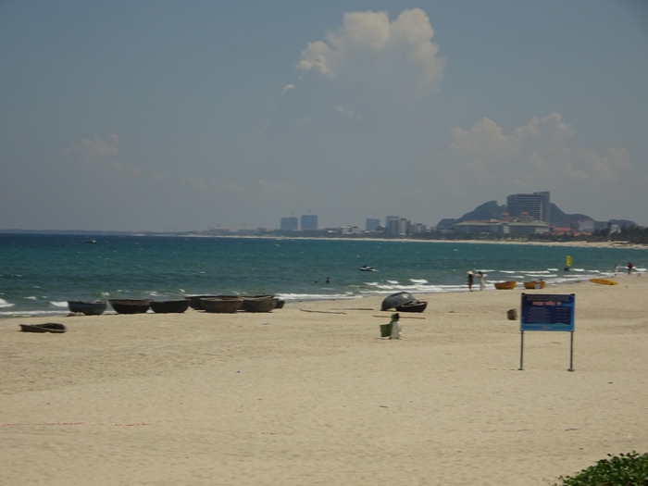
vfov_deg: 10.7
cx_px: 324
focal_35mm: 139
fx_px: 2602
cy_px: 243
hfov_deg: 14.2
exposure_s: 1/1000
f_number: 5.6
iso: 80
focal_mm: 23.73
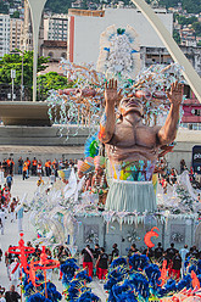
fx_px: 1065
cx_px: 76
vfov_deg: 16.1
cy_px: 91
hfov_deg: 10.8
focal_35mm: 127
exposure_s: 1/800
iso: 200
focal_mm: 70
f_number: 5.6
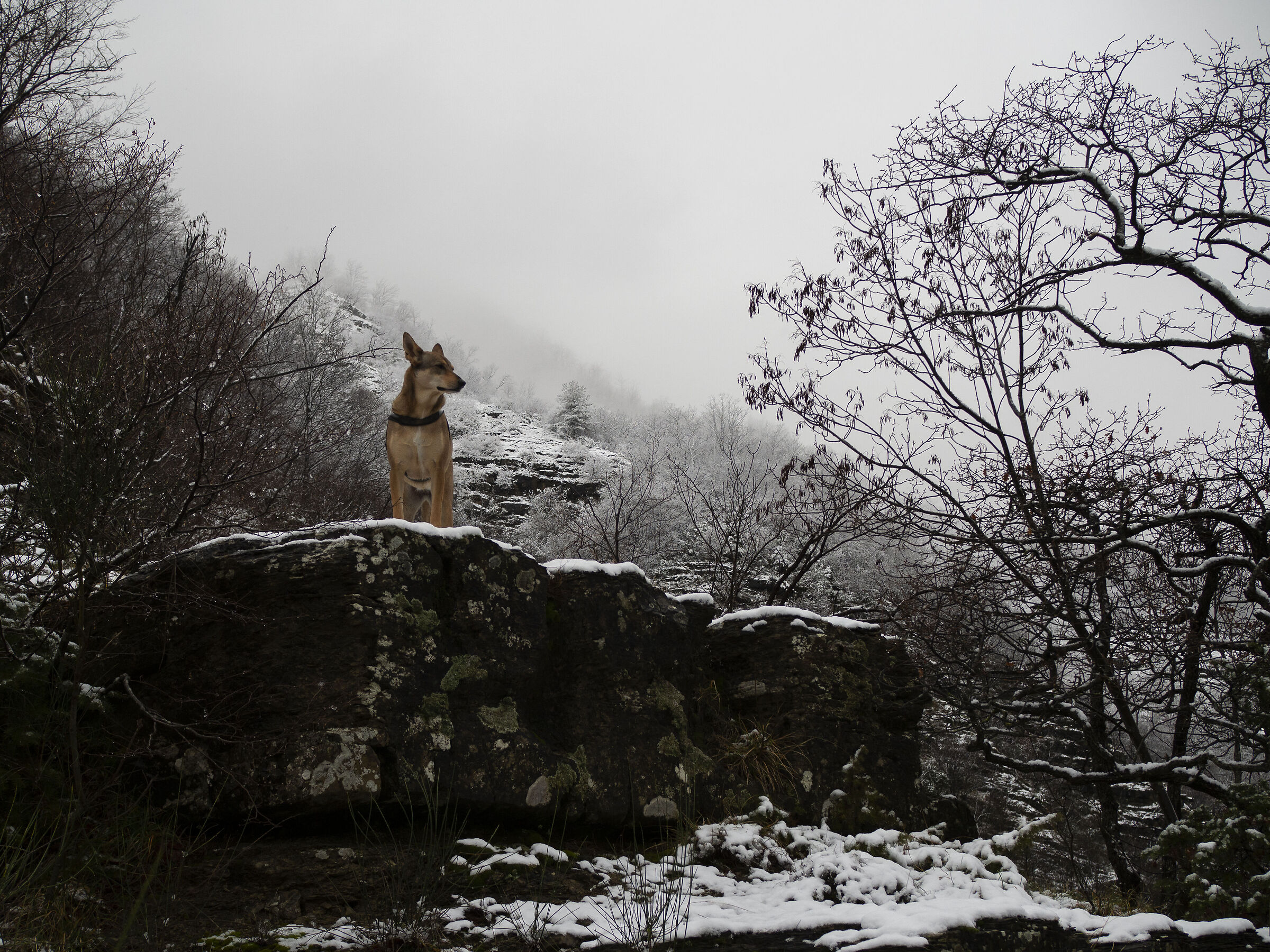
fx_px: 1834
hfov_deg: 38.2
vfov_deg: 29.1
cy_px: 476
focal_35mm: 50
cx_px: 635
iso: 200
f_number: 4
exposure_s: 1/250
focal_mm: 25
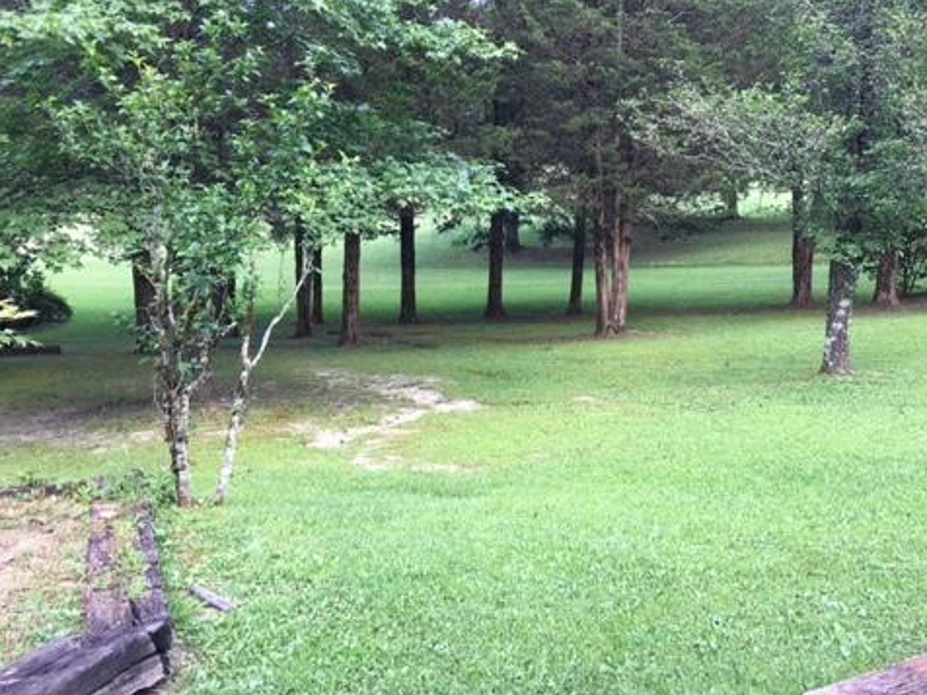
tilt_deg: -5.1
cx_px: 575
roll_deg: -0.7
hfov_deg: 47.5
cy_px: 308
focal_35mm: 39
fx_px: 1044
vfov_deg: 36.8
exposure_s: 1/30
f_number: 2.2
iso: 25
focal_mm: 4.15
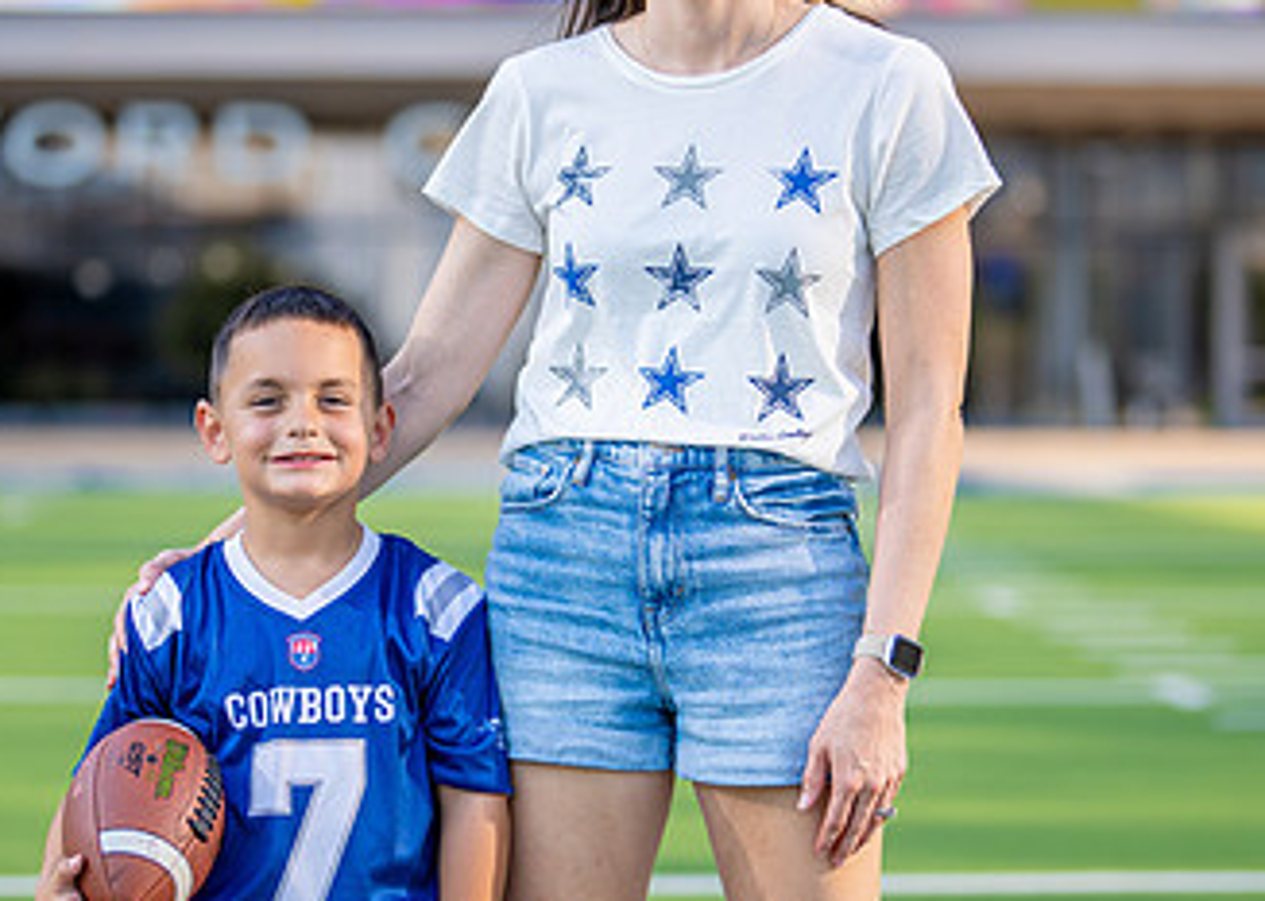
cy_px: 423
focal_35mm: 106
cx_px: 664
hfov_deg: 18.9
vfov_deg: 13.5
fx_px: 3805
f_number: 1.2
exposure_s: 1/4000
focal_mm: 50
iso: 125
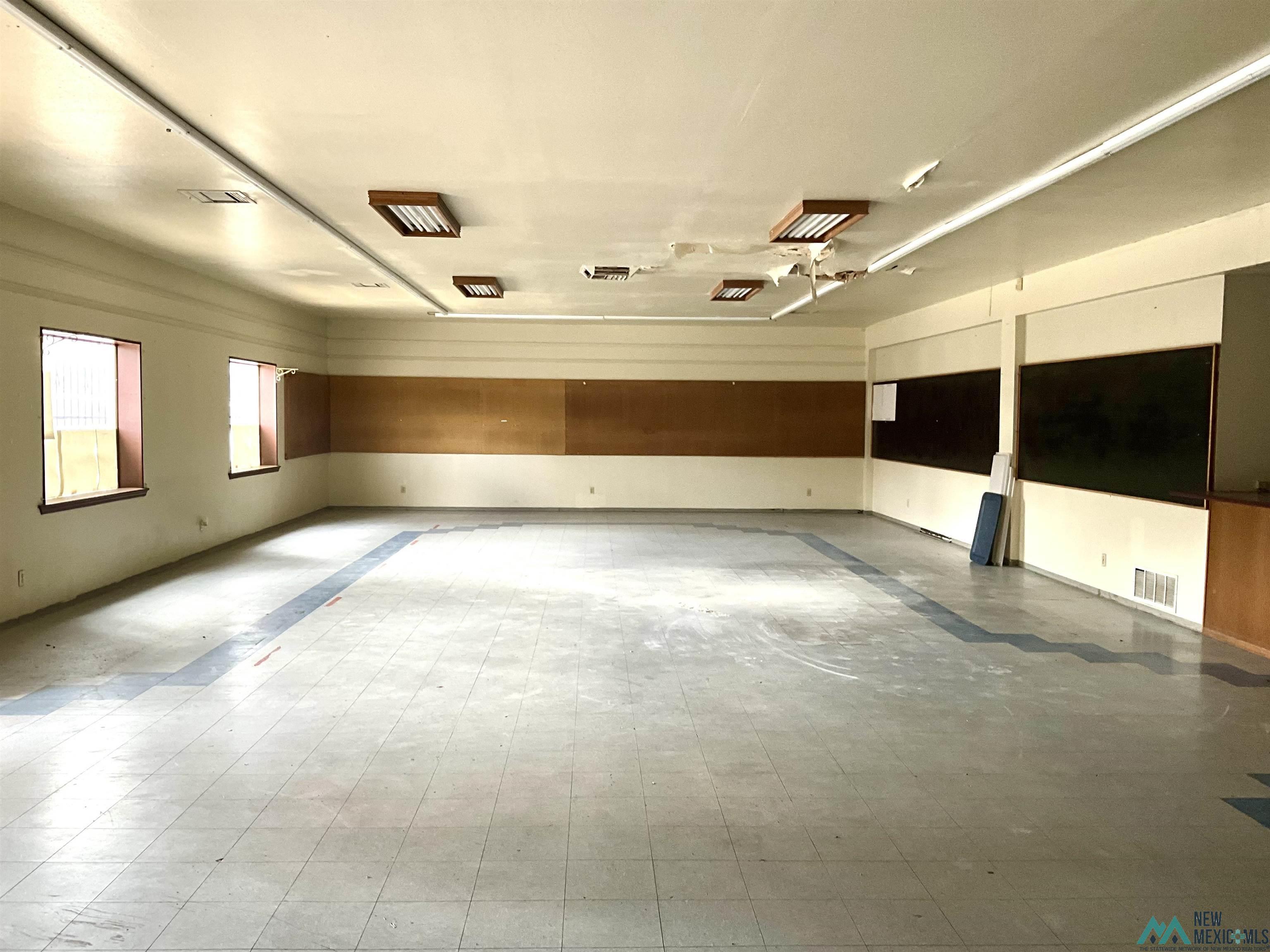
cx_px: 635
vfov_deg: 48.2
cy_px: 476
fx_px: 1064
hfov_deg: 61.7
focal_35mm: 29
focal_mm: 3
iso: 80
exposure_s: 1/60
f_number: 1.8
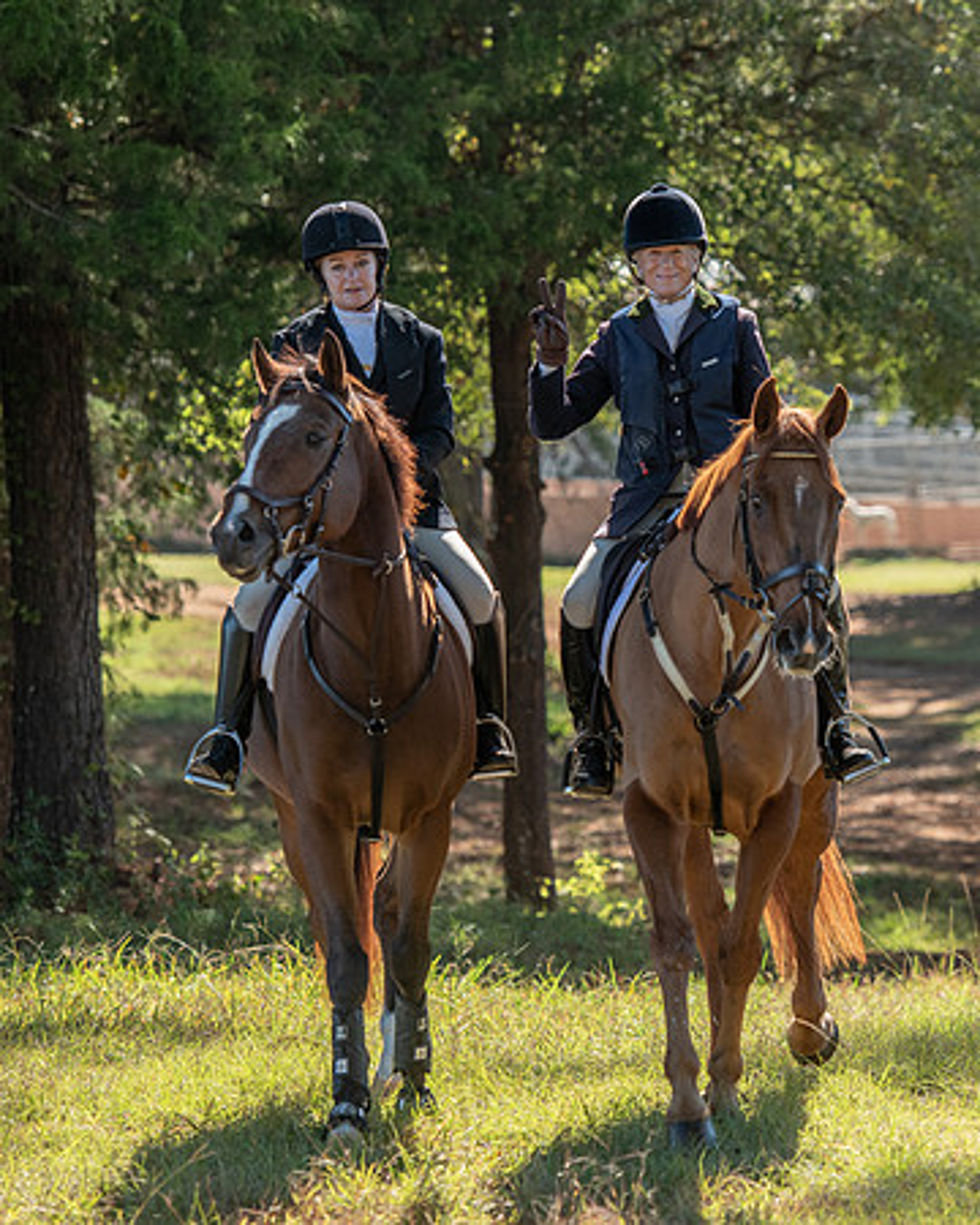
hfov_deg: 7.5
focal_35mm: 206
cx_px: 683
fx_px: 7472
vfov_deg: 9.4
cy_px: 690
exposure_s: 1/320
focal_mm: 130
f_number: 4
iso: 280
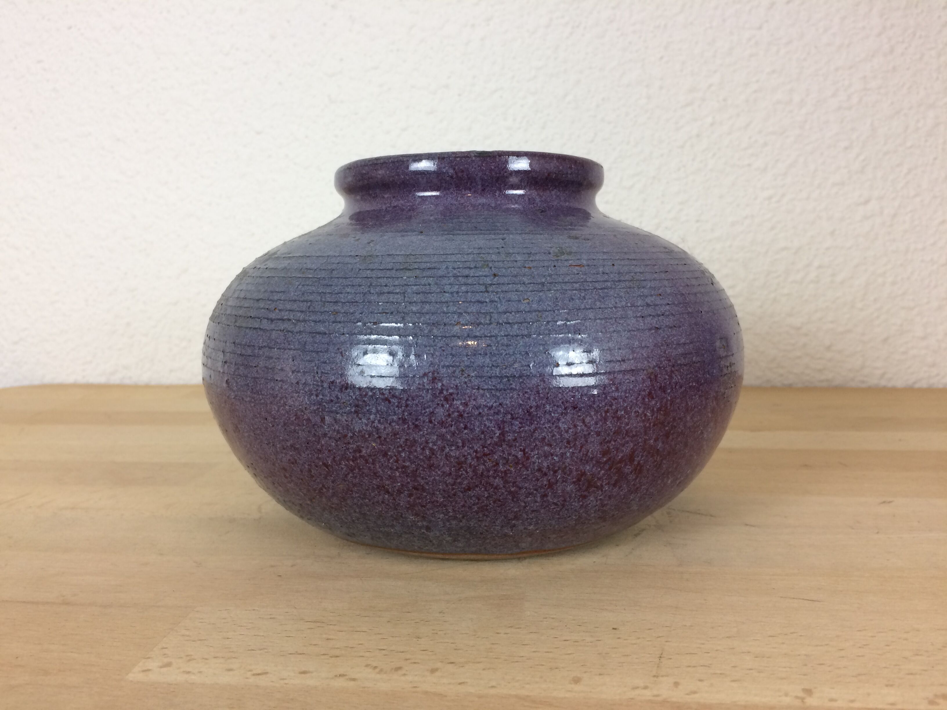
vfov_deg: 48.2
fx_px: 793
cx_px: 474
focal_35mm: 29
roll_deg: -0.1
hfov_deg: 61.7
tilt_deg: -6.1
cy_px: 355
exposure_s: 1/33
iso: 40
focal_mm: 4.15
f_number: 2.2
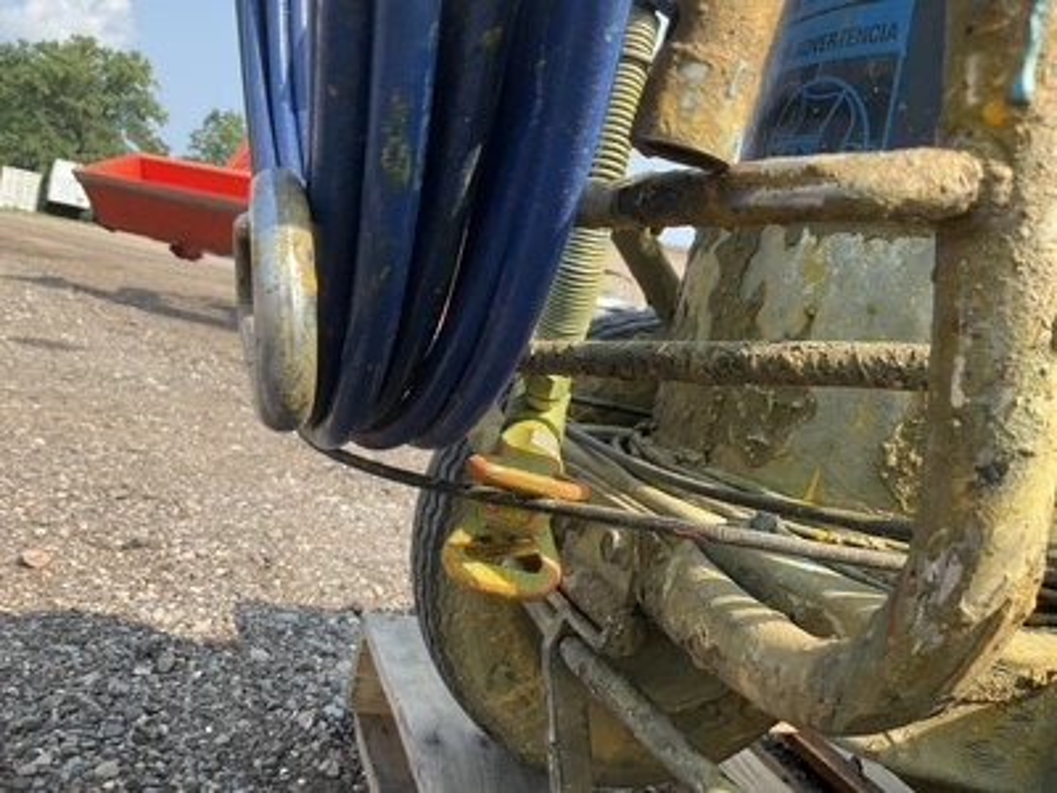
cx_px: 528
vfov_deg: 48.2
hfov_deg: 61.7
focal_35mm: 29
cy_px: 396
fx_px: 886
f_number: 1.8
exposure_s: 1/524
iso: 25
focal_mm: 3
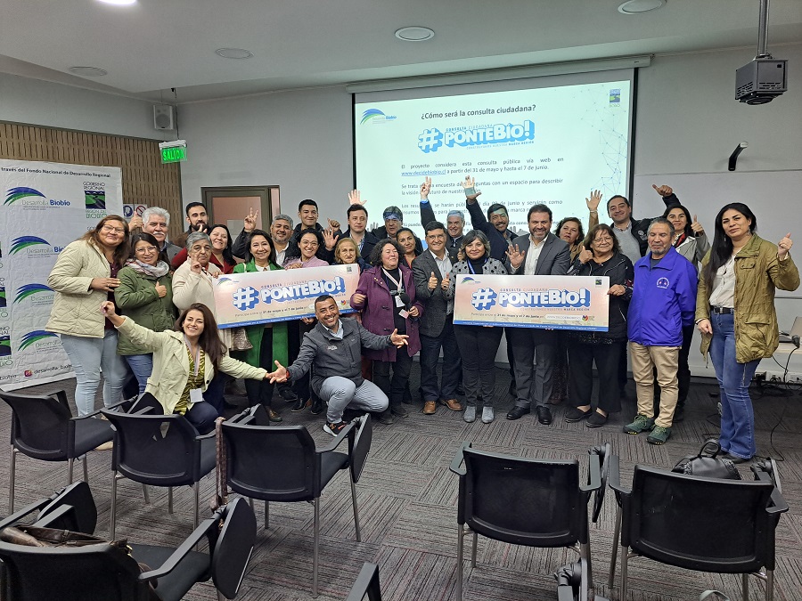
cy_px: 300
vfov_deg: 56.8
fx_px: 556
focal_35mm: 24
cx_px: 401
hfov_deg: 71.6
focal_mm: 5.23
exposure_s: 1/50
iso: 125
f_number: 1.8
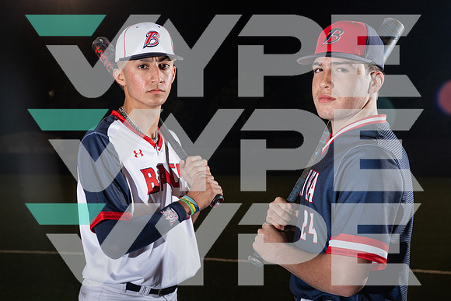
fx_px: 752
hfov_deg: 33.4
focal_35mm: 60
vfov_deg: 22.6
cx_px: 226
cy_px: 150
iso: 200
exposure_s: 1/125
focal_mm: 60
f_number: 8
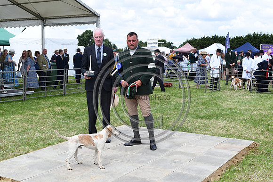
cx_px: 136
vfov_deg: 27.0
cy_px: 91
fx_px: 379
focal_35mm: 50
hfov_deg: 39.6
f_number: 9
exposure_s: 1/1250
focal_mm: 50
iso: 800
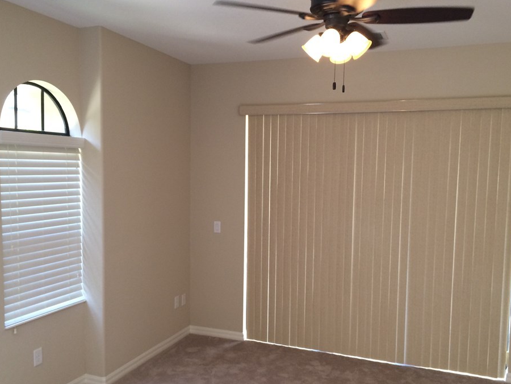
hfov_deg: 55.3
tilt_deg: -6.9
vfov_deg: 42.9
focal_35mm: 33
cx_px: 261
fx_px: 487
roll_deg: +0.2
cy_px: 216
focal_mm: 4.15
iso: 50
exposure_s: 1/30
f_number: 2.2
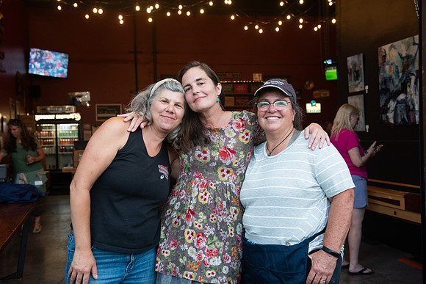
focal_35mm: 44
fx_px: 521
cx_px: 213
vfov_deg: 30.5
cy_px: 142
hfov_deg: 44.5
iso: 800
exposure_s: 1/80
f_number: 4
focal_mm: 44
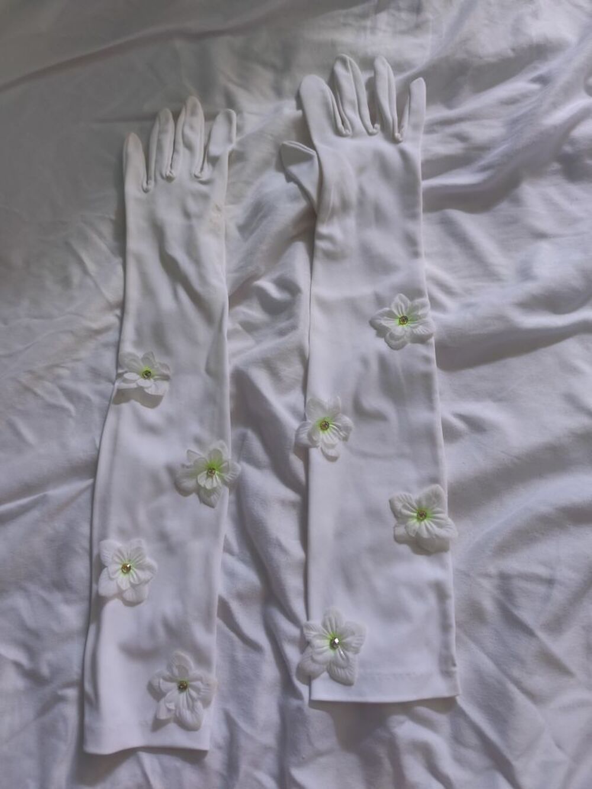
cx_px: 296
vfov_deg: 73.9
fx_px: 524
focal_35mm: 23
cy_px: 394
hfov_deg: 58.9
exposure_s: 1/50
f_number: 1.65
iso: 1000
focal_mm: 6.14
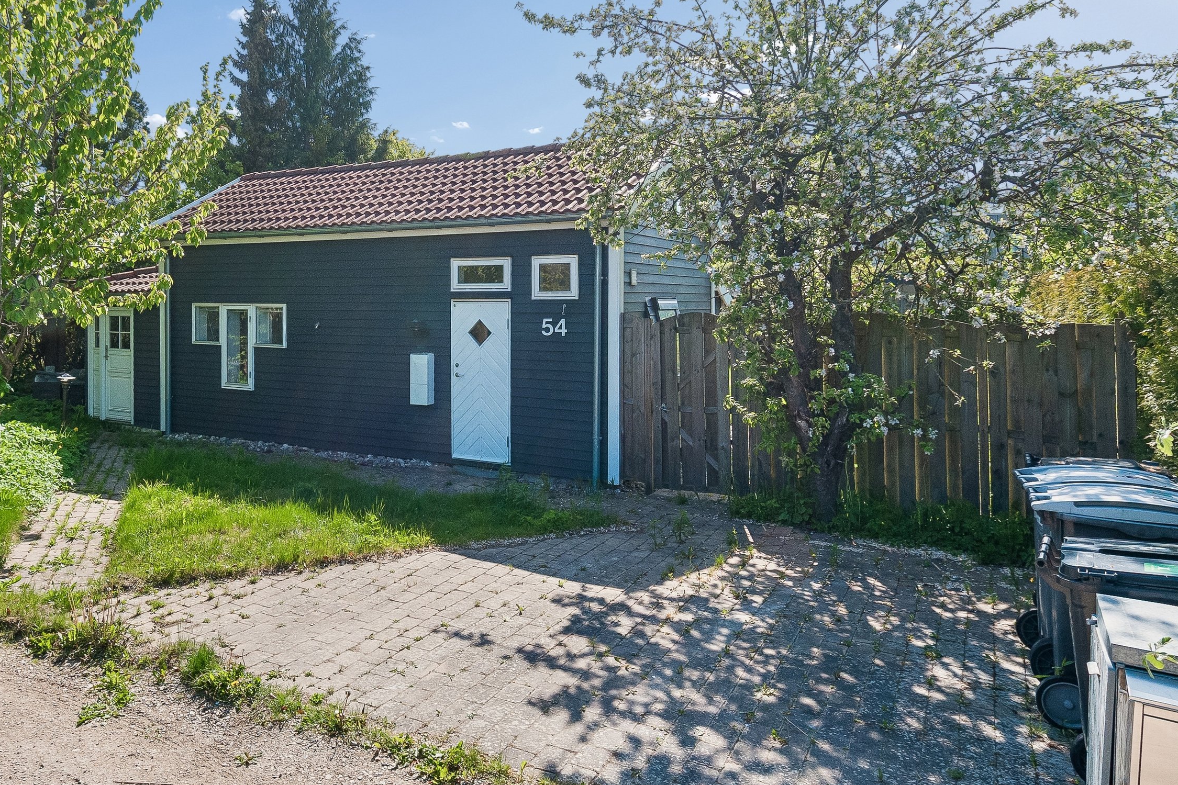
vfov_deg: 52.6
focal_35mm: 24
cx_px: 411
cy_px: 486
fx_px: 785
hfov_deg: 72.0
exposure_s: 1/250
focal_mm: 12
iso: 200
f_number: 10
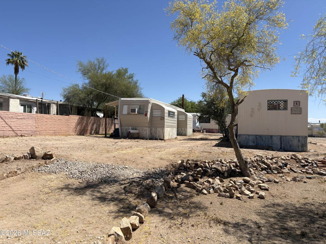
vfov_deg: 53.1
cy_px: 122
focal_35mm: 26
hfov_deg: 67.3
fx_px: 245
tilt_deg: +0.6
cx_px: 163
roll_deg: -0.3
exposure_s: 1/4065
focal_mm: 5.96
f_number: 1.6
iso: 50
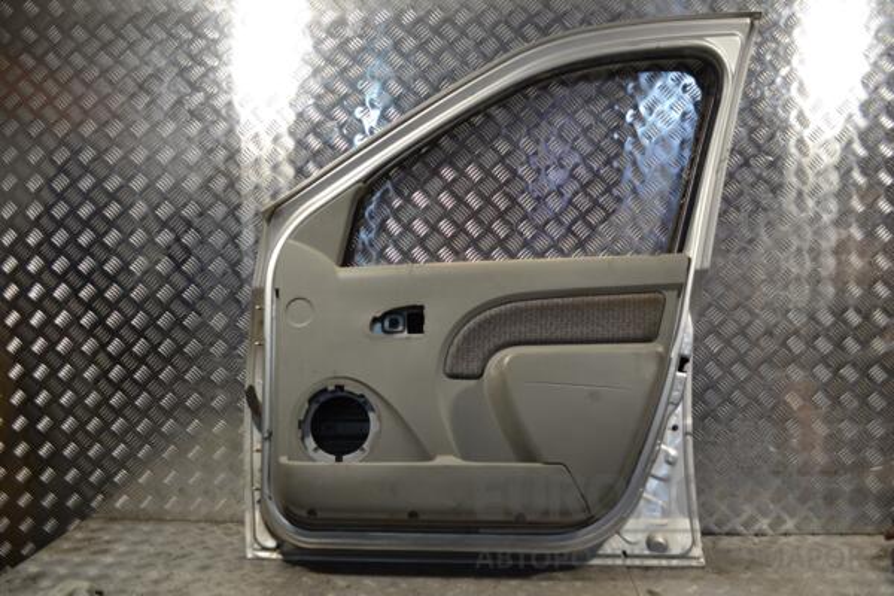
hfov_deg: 61.9
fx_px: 745
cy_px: 298
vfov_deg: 43.6
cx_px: 447
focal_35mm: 30
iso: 100
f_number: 4
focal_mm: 20
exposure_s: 1/60
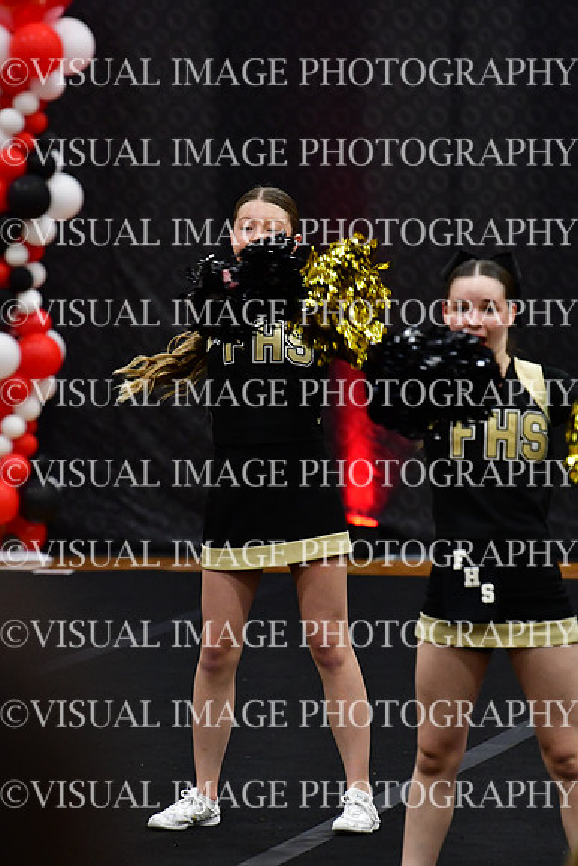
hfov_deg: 4.6
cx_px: 289
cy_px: 433
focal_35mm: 300
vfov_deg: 6.9
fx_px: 7220
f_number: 4
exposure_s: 1/500
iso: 4000
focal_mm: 200
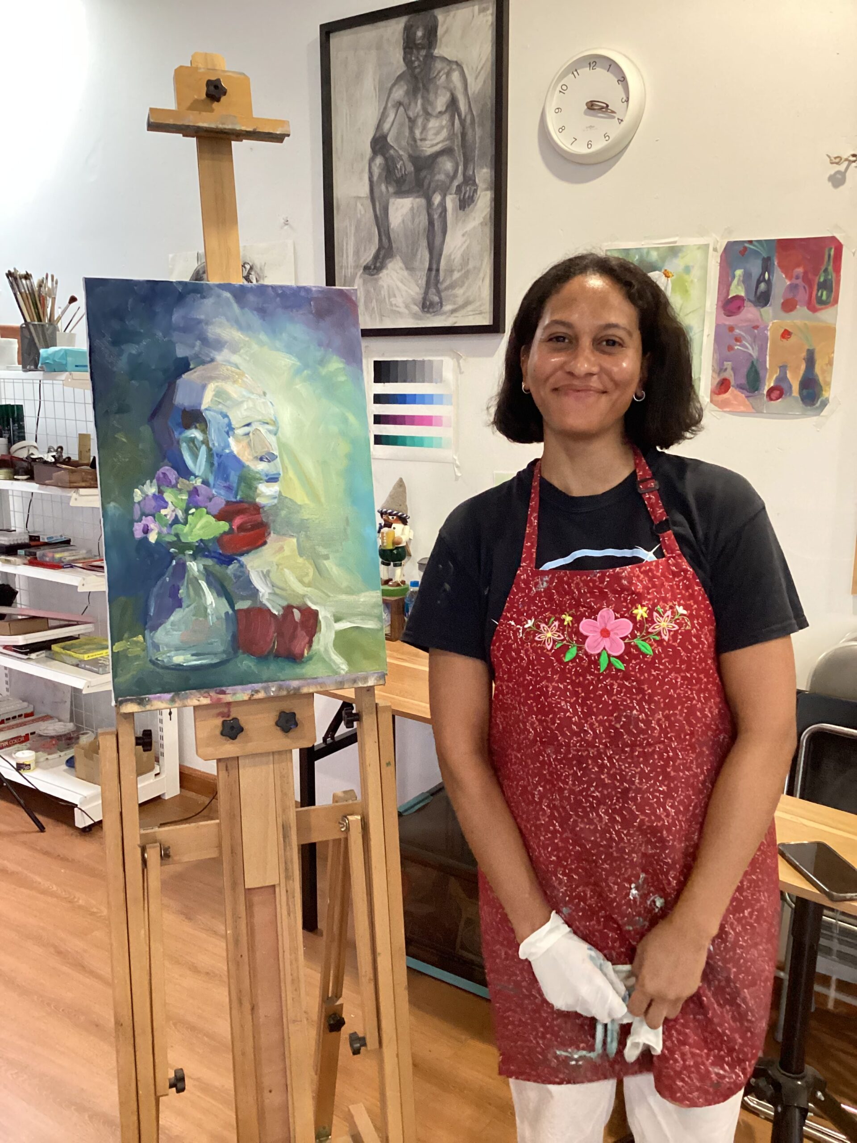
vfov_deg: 58.4
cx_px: 428
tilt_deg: -11.0
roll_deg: -1.0
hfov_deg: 45.4
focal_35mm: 31
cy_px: 572
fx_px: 1023
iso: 400
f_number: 2.4
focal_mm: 3.3
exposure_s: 1/30
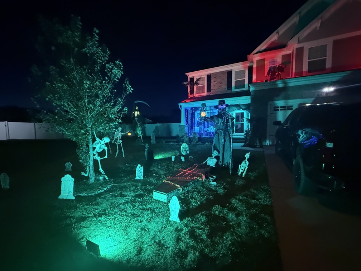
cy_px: 141
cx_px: 176
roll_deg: +1.2
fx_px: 156
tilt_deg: -5.4
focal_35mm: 15
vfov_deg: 81.7
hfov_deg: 98.2
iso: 1600
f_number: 2.2
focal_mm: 2.22
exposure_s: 1/30
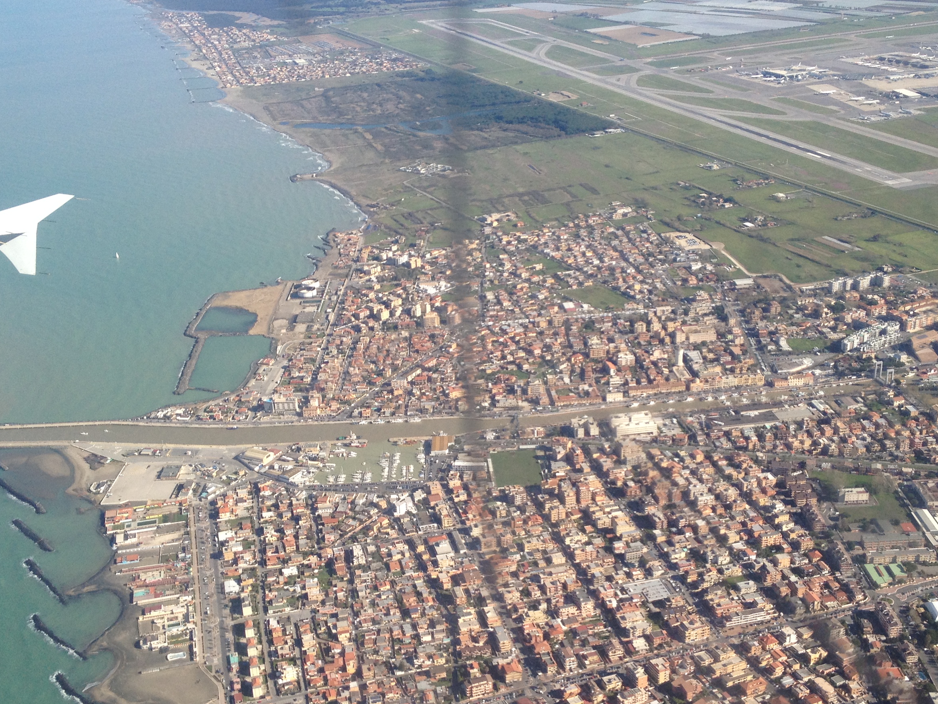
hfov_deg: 38.9
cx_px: 469
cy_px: 424
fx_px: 1328
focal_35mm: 49
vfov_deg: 29.6
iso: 50
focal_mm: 4.28
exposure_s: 1/1227
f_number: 2.4
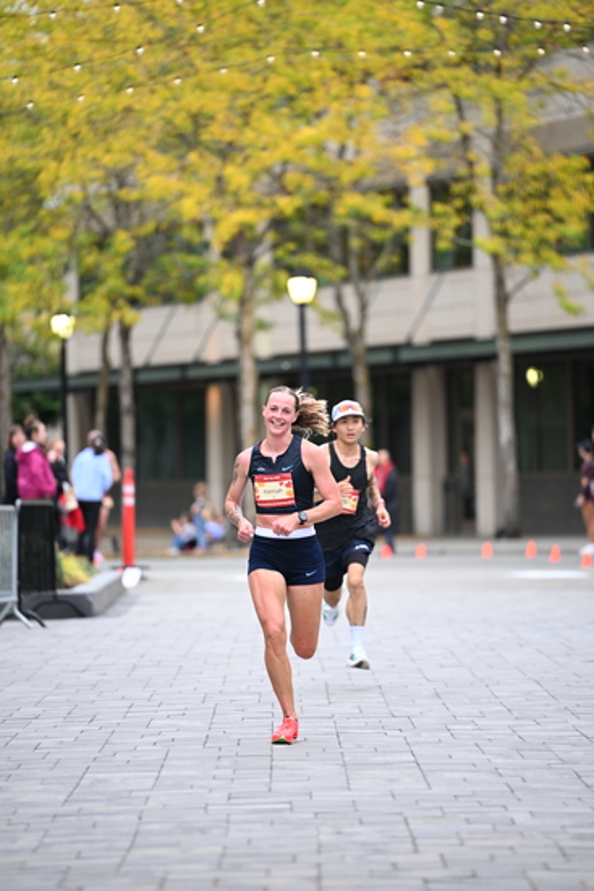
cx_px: 297
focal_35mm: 190
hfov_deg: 7.2
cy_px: 446
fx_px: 4699
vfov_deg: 10.8
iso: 1600
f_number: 2.8
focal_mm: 190
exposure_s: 1/800
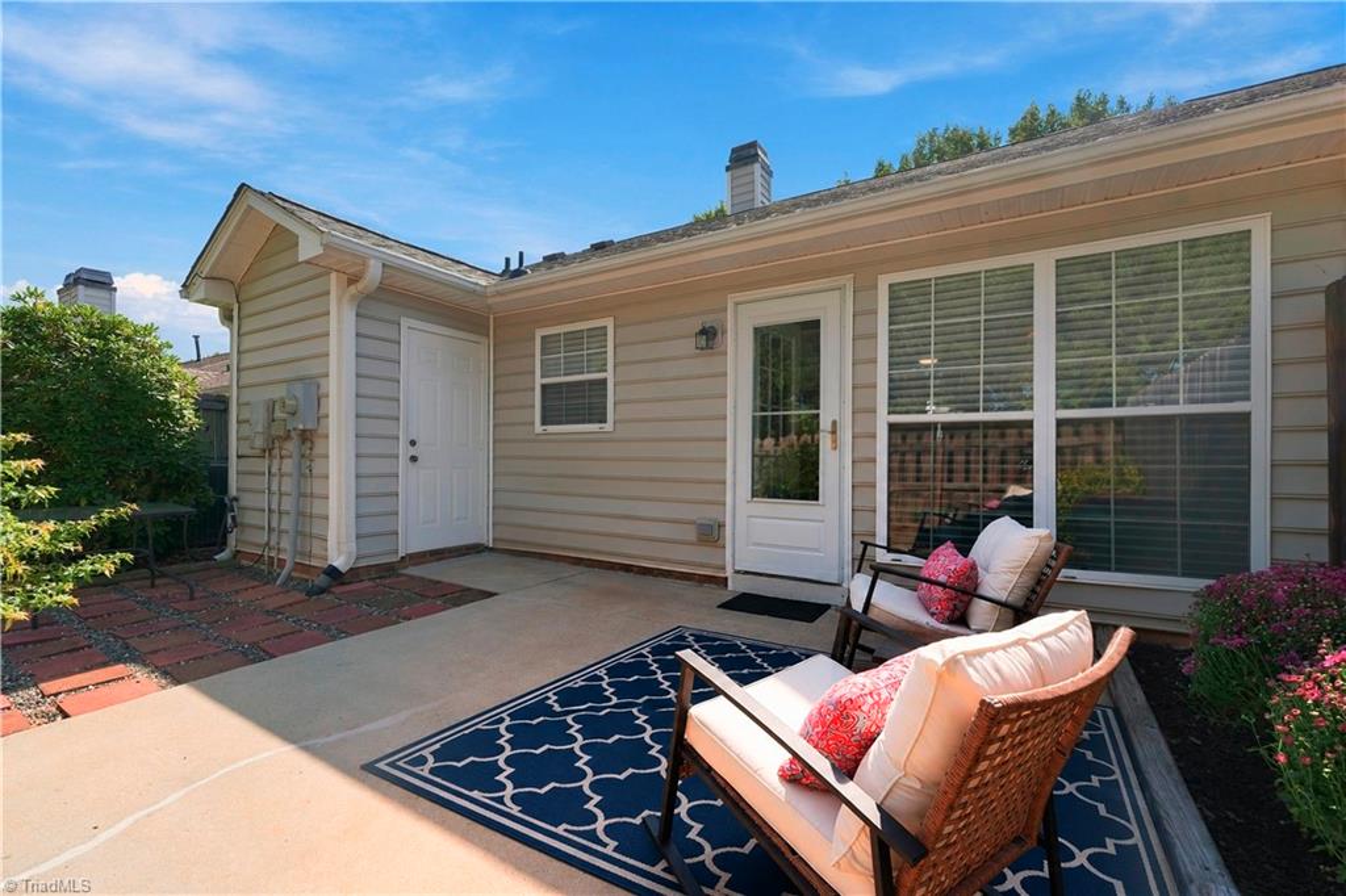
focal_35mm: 14
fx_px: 523
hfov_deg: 104.3
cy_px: 448
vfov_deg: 81.2
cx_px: 673
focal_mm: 14
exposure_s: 1/640
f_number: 7.1
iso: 400
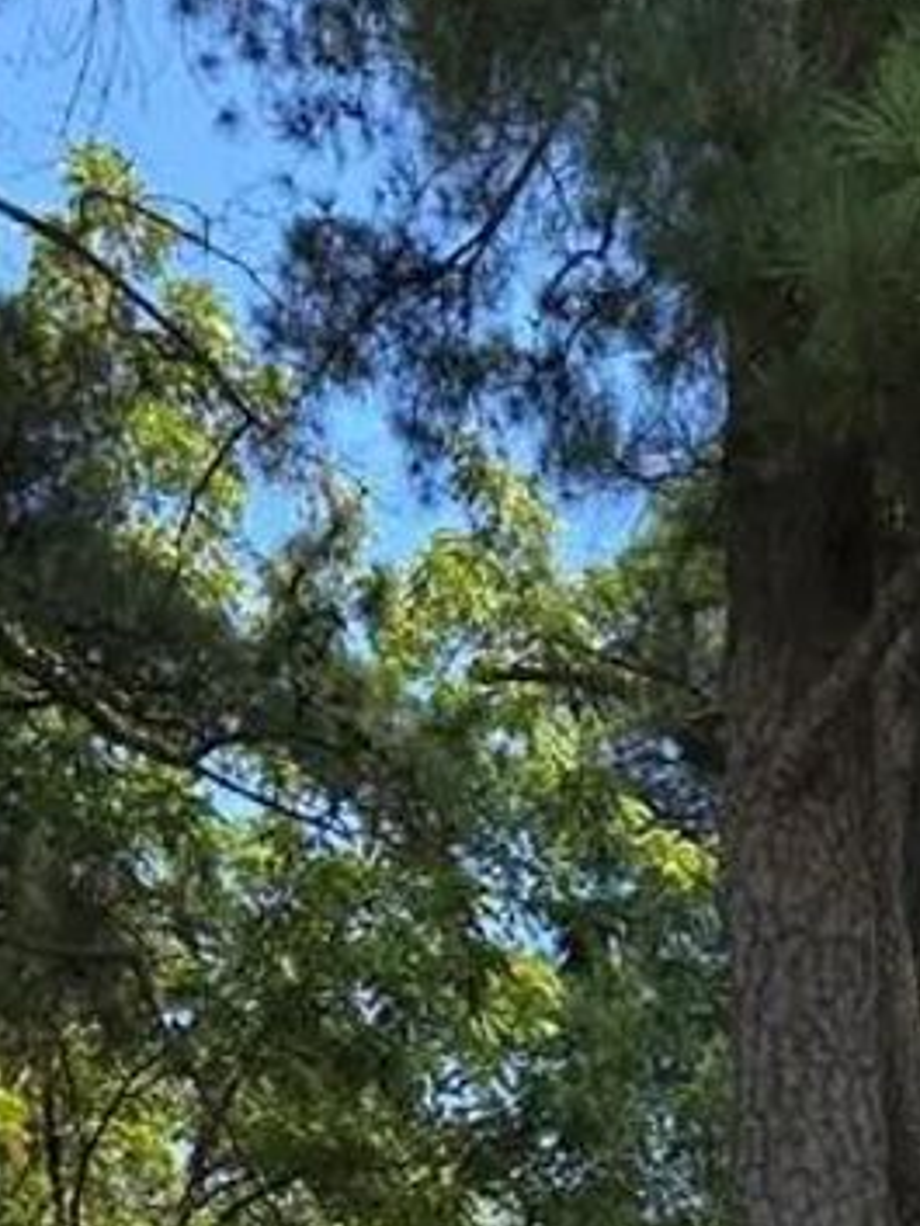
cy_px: 2235
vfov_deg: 17.6
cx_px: 1323
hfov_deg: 15.5
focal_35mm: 89
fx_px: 3152
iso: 12
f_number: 1.7
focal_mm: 6.3
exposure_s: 1/278
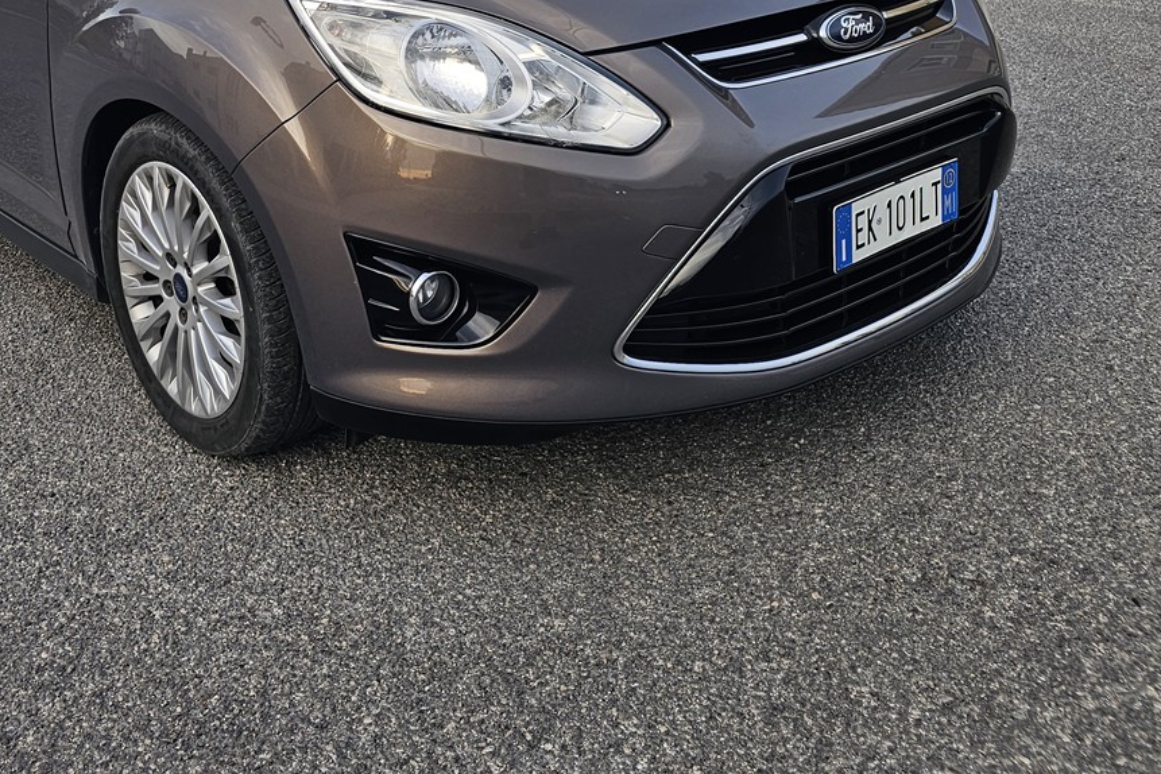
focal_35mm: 40
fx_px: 1290
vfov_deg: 31.5
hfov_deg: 47.7
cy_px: 47
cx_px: 386
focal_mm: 6.3
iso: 25
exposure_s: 1/180
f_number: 1.7
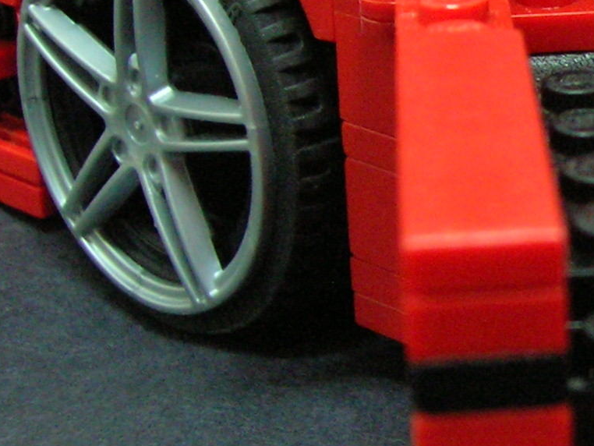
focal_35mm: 114
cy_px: 114
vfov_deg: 13.0
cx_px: 884
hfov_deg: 15.9
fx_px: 1957
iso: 200
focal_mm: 6.4
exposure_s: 1/2.8
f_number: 3
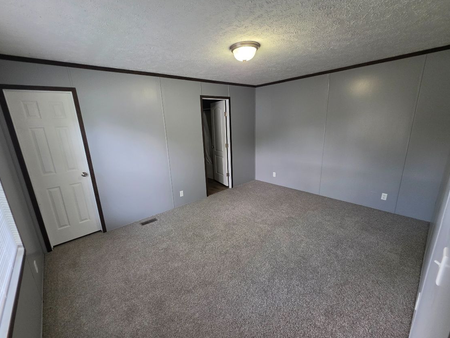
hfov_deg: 102.0
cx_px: 220
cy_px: 177
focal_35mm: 14
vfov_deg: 85.6
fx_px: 182
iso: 160
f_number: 1.9
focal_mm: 2.2
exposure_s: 1/60
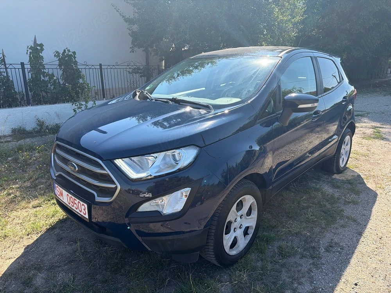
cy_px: 146
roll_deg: +0.3
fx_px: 271
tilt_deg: -15.9
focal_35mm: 24
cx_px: 196
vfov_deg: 56.8
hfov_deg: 71.6
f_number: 1.78
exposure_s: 1/1855
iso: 100
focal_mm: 6.76
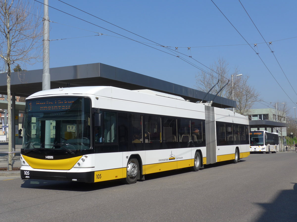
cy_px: 111
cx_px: 148
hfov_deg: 38.9
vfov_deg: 29.7
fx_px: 420
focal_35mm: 49
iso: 80
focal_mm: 10.1
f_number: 3.2
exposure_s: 1/1600
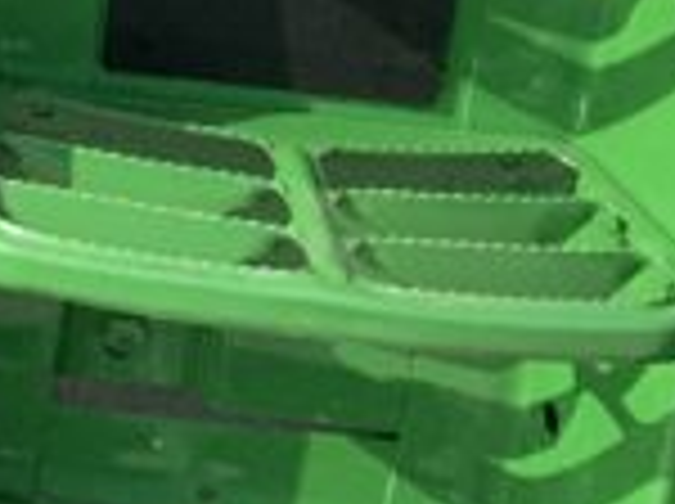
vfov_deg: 7.2
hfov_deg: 8.2
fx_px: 3855
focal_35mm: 198
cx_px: -1454
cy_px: -446
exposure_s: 1/855
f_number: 1.8
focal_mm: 3
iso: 16
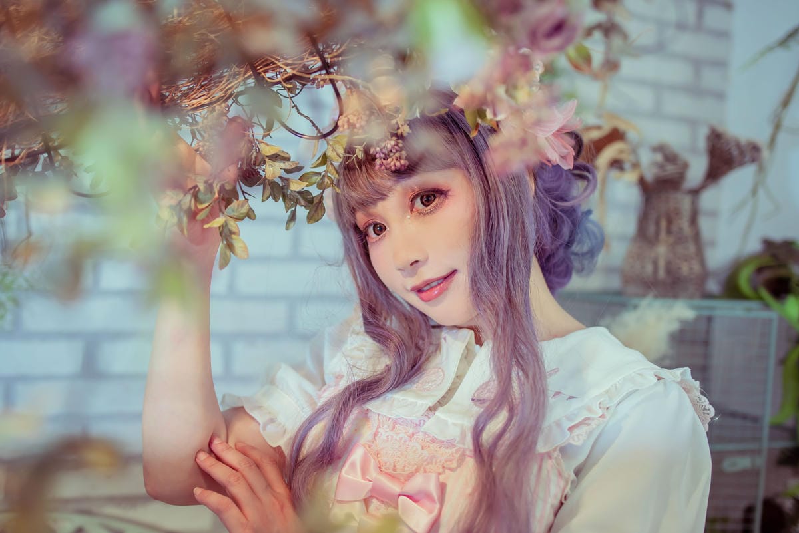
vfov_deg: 37.9
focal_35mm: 35
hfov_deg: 54.4
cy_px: 266
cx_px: 400
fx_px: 777
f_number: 2.2
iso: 250
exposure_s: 1/320
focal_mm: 35
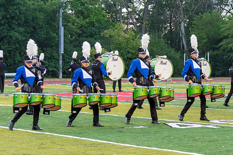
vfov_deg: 11.0
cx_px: 176
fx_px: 804
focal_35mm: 124
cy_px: 78
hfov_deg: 16.4
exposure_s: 1/200
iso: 1000
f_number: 4.5
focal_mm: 78
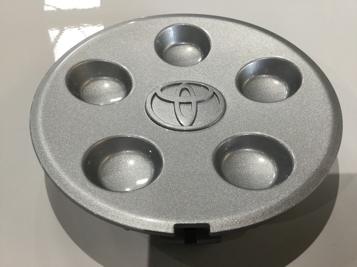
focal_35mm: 31
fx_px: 320
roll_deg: +0.2
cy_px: 134
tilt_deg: -43.8
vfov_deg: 45.4
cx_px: 178
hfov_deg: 58.4
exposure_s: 1/30
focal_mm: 3.3
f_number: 2.4
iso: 25
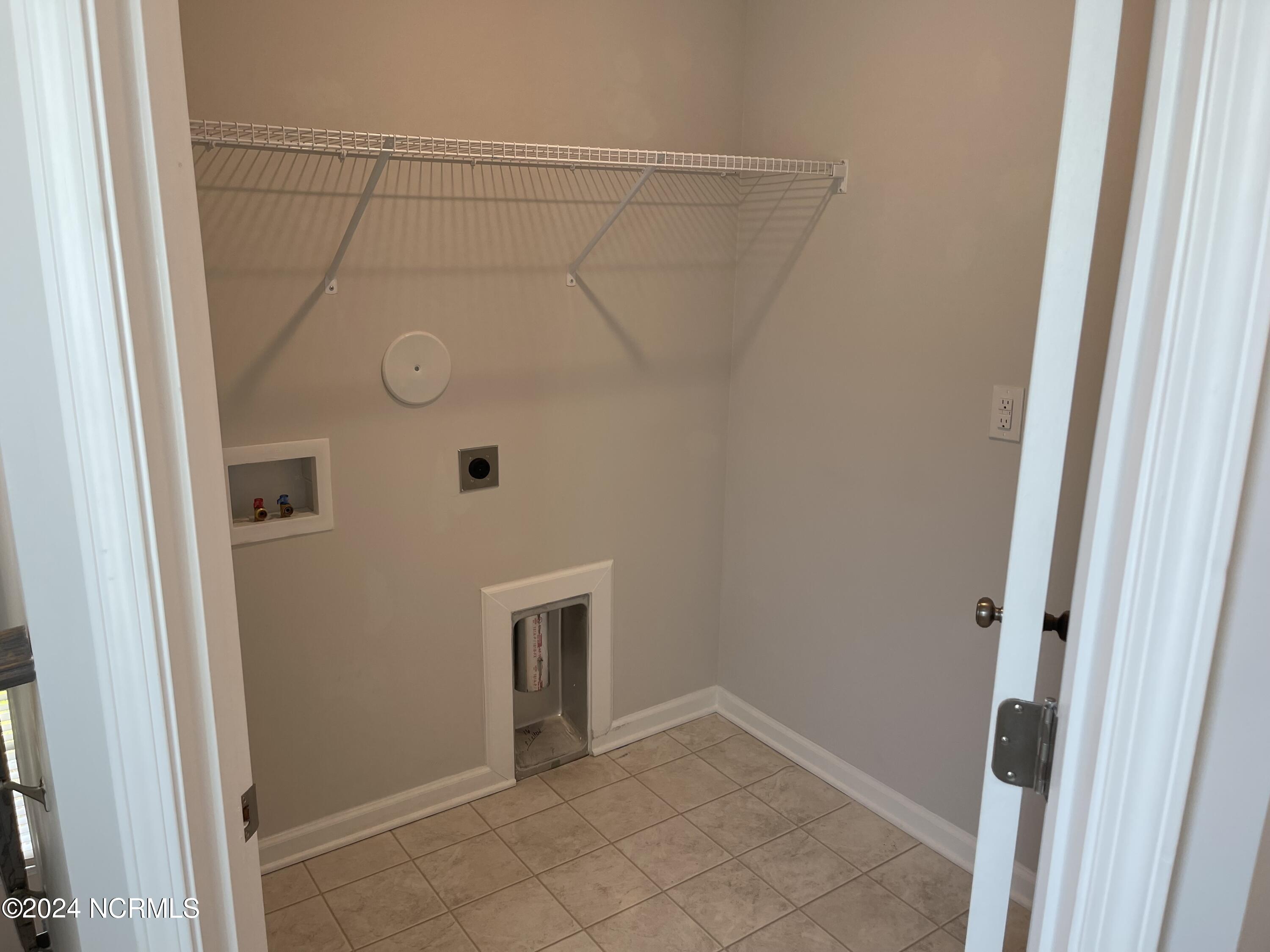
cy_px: 476
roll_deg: -1.1
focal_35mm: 25
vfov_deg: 54.9
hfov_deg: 69.4
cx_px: 635
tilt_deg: -15.1
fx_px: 917
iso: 80
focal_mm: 5.1
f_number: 1.6
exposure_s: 1/120
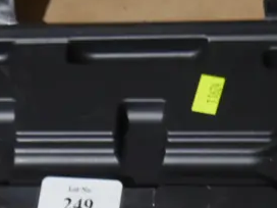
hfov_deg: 17.4
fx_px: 904
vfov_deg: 12.3
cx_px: 186
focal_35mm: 113
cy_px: 342
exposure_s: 1/60
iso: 640
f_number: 3.6
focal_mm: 15
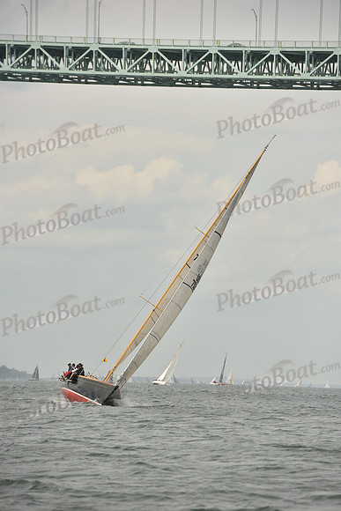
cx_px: 170
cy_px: 256
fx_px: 2840
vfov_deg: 10.3
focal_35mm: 200
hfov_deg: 6.9
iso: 400
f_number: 6.3
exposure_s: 1/3200
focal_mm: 200
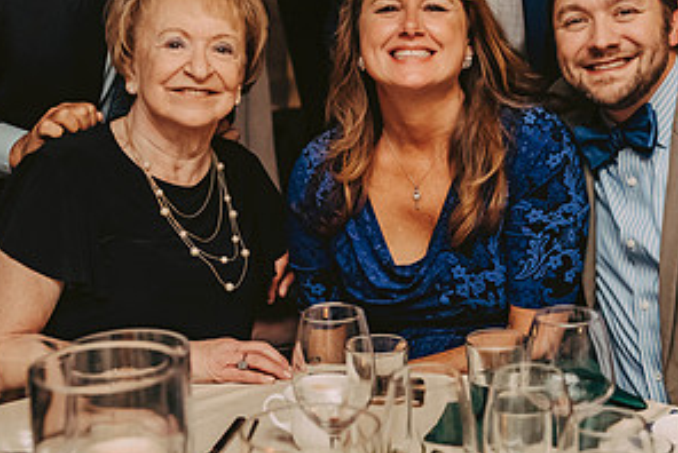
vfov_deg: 14.6
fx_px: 1772
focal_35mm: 94
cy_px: 143
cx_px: 394
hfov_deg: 21.6
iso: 2000
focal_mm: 48
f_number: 3.2
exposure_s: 1/200
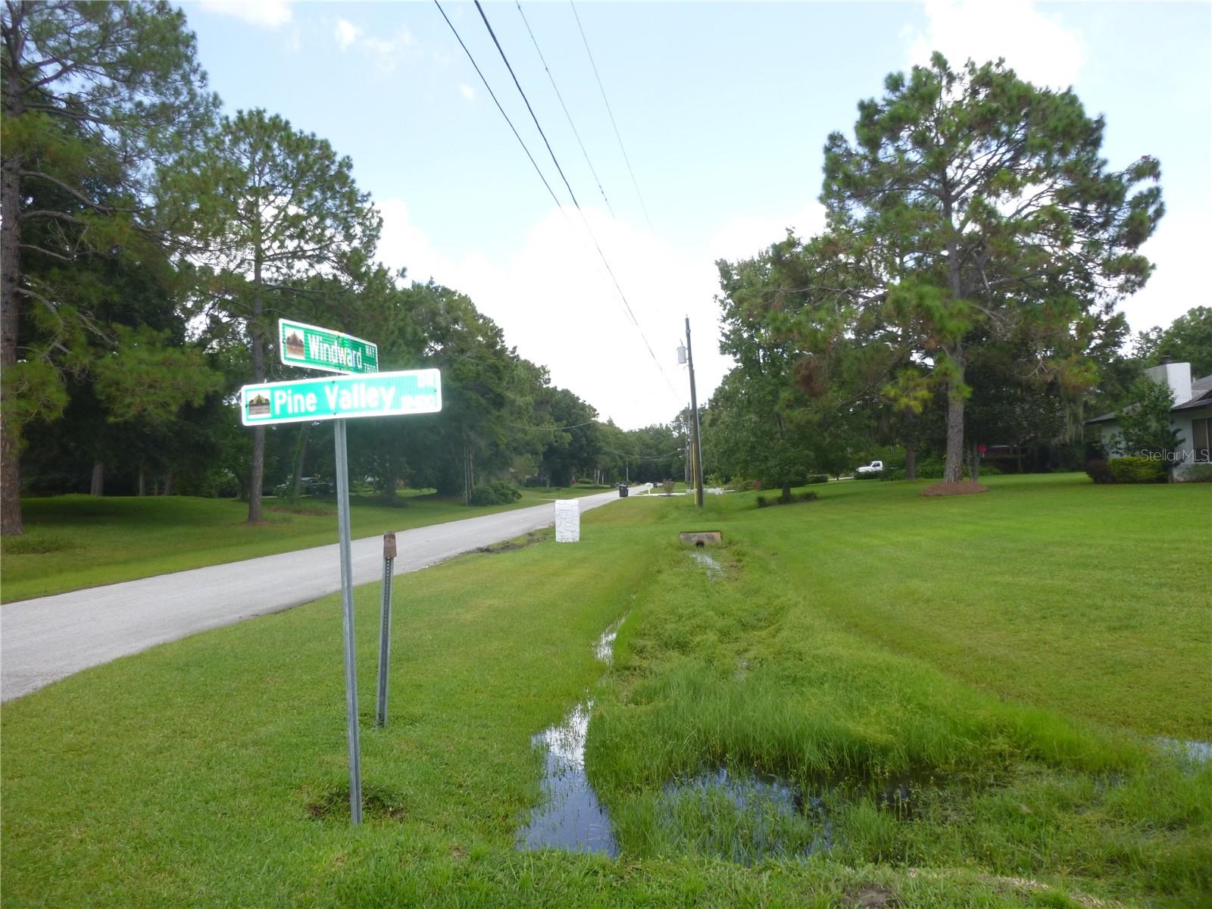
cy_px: 454
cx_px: 606
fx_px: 875
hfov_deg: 69.4
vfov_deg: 54.9
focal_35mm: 25
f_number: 3.9
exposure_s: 1/200
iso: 100
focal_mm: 4.5
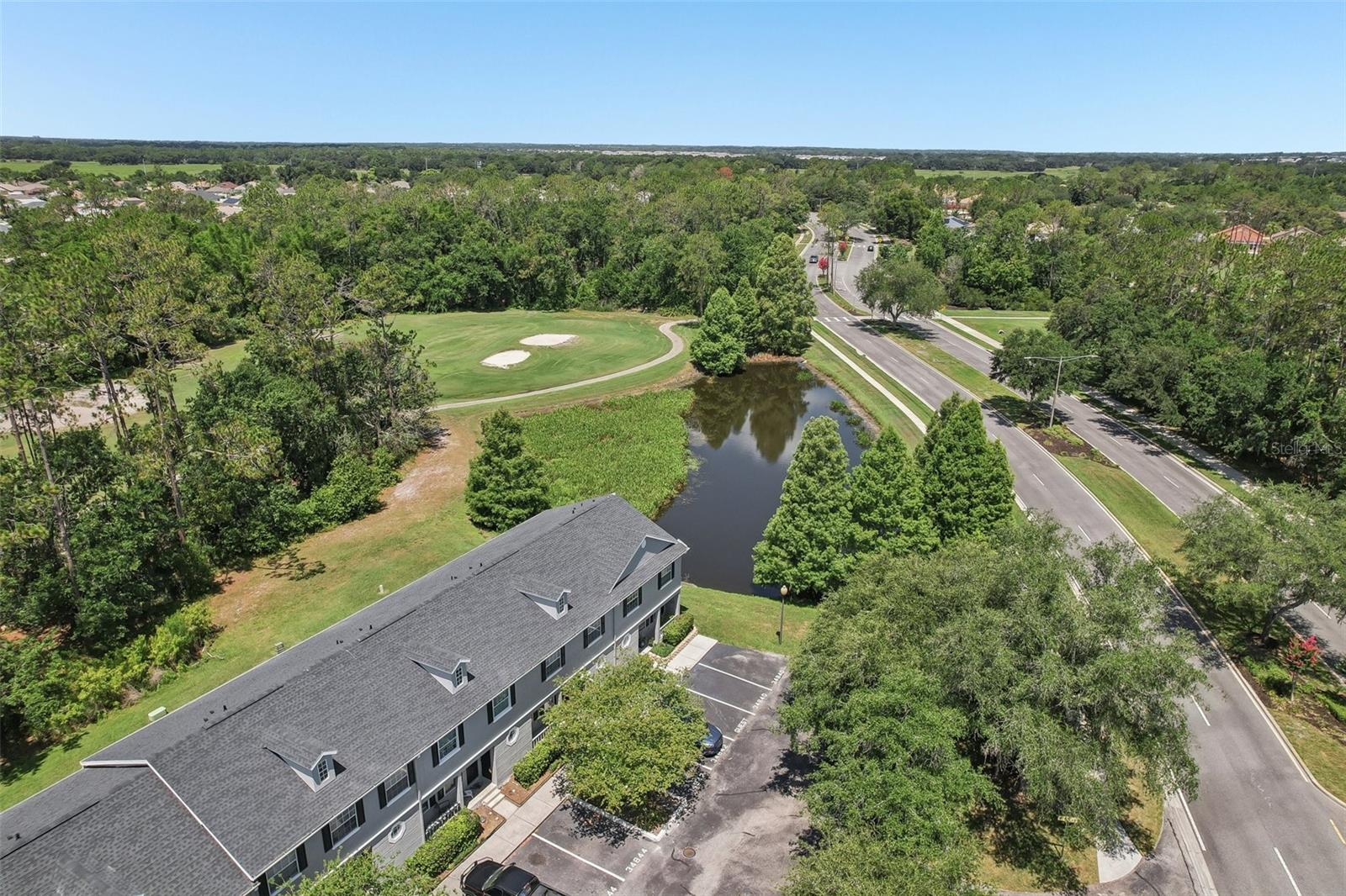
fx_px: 822
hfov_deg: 78.6
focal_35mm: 22
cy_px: 448
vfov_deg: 57.2
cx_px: 673
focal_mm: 8.4
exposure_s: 1/1600
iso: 110
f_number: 2.8
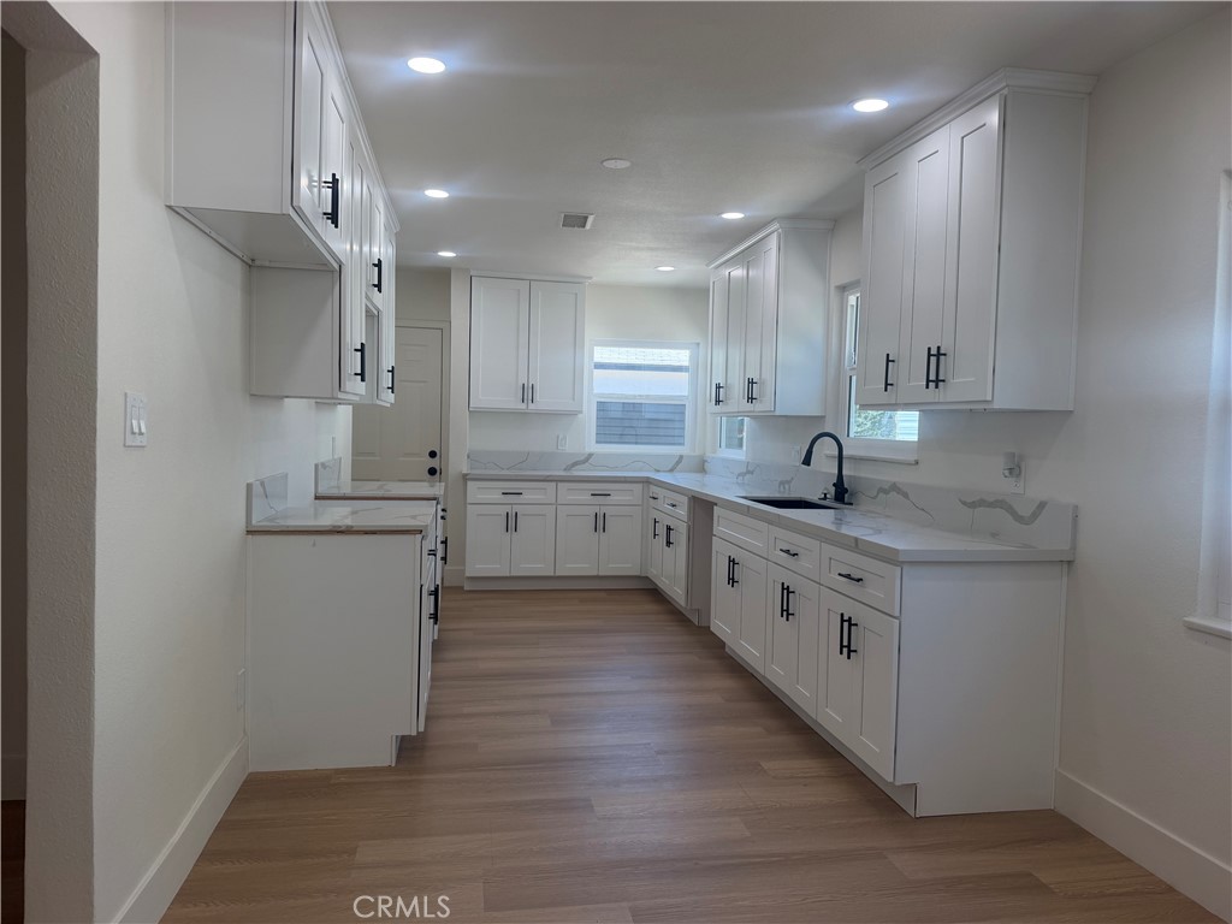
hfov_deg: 71.6
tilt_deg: -2.1
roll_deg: -1.1
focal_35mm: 24
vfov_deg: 56.8
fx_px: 854
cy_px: 462
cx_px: 616
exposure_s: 1/297
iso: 80
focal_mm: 6.76
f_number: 1.78
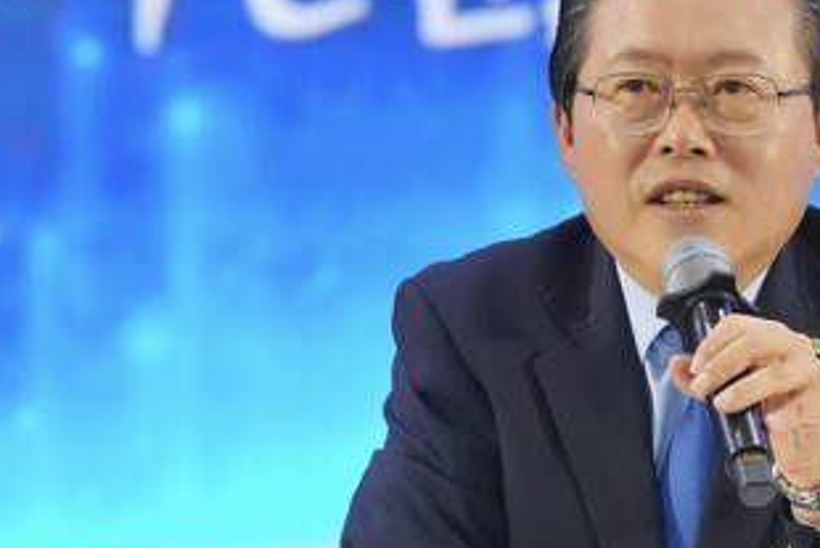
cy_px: 328
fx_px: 6130
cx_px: 714
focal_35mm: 269
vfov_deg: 5.1
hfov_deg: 7.6
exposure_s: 1/320
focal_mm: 139
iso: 3200
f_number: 4
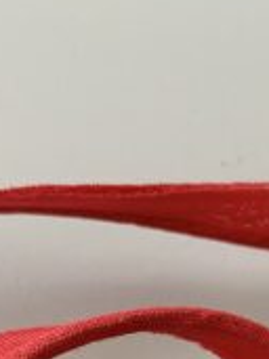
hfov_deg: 18.8
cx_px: 187
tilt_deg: -61.3
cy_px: 378
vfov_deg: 23.7
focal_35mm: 78
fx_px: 809
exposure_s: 1/60
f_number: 1.8
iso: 200
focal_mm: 4.25
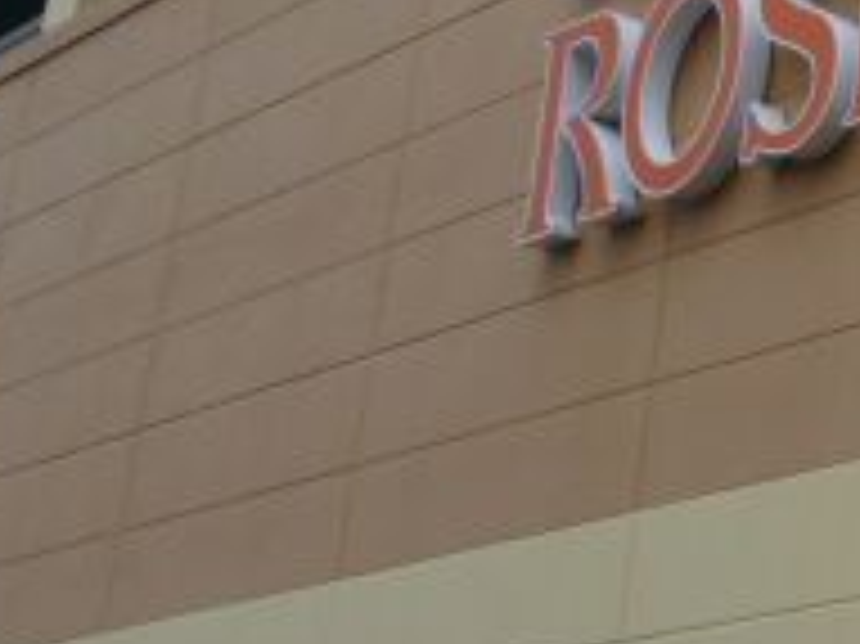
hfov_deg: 13.2
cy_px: -239
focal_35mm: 141
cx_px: 1301
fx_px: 3501
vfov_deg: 10.2
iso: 80
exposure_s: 1/400
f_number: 3.3
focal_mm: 7.5
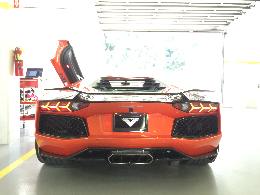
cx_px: 130
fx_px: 225
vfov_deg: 46.8
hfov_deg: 60.0
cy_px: 98
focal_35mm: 30
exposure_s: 1/30
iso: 160
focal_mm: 4.12
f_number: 2.2
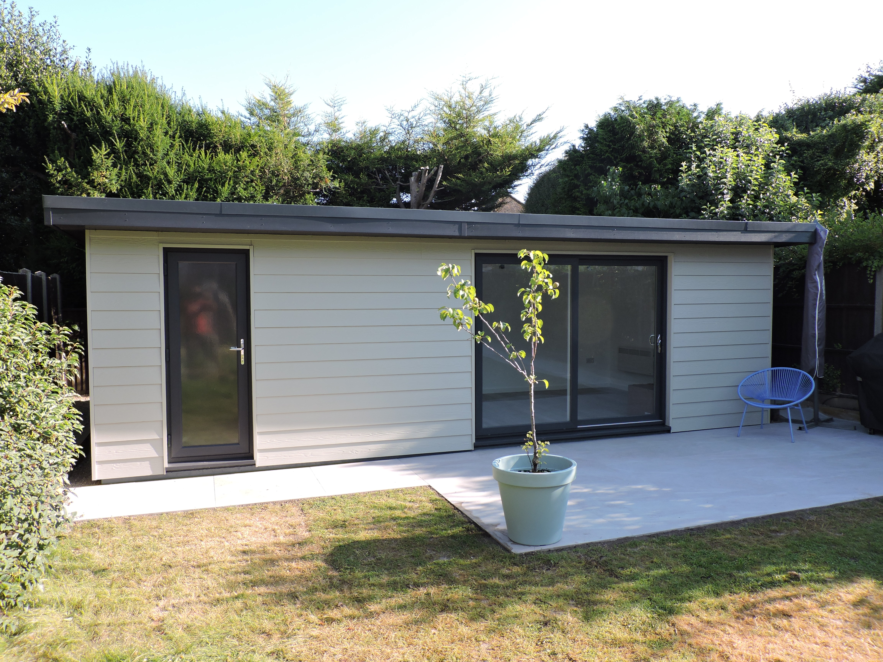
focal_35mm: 28
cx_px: 442
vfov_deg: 49.7
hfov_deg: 63.4
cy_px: 331
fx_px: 714
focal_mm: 5
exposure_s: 1/320
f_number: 3.1
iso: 100
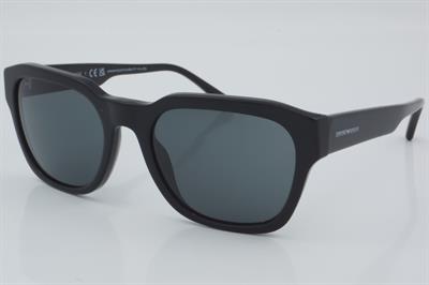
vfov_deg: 18.2
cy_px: 142
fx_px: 893
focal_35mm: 75
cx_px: 214
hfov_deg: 27.0
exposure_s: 1/4
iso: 100
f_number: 32
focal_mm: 50
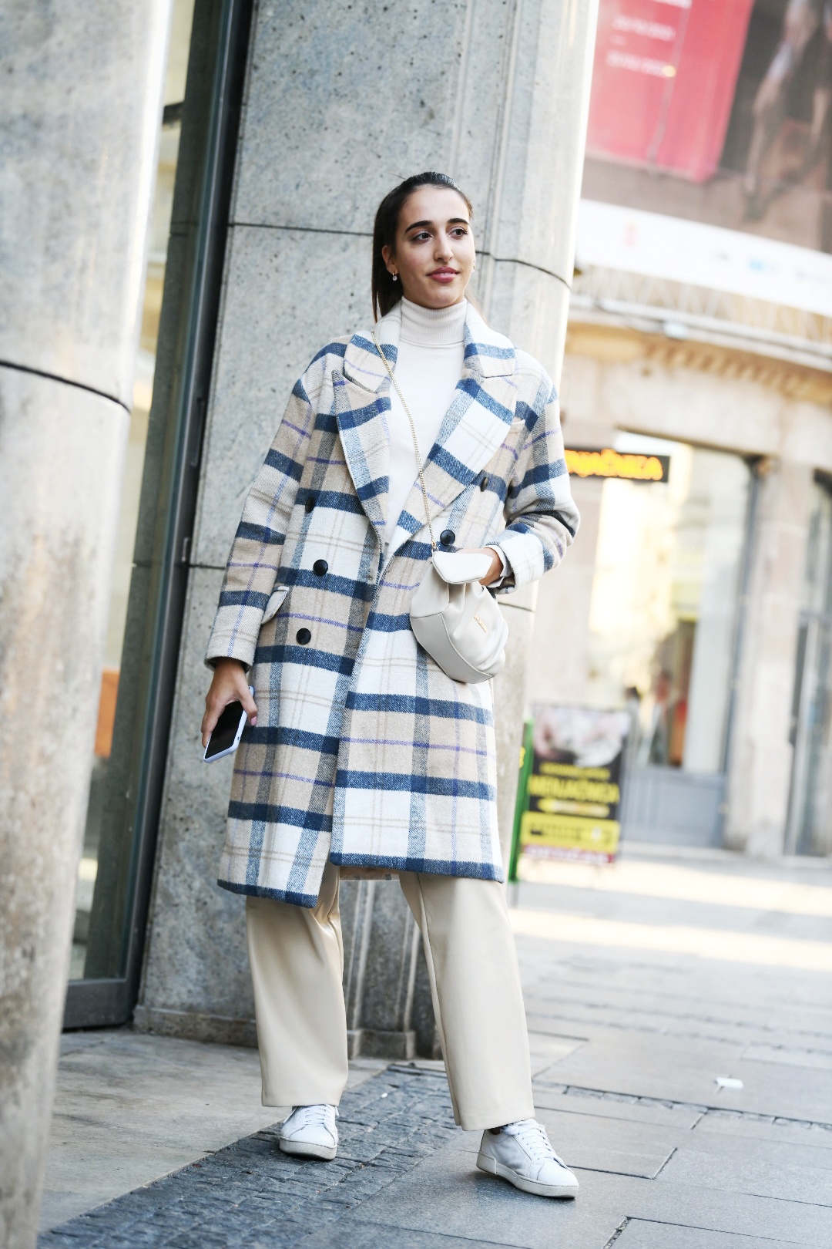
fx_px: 2946
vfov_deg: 23.9
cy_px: 624
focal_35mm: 85
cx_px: 416
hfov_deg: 16.1
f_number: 3.5
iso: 500
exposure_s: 1/250
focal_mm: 85
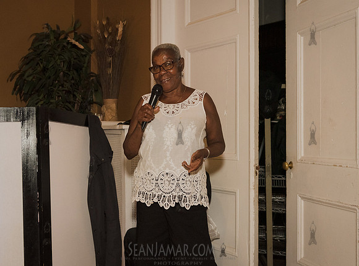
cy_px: 130
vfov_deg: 31.7
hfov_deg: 41.9
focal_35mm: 45
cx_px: 166
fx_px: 468
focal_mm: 36
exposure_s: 1/250
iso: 2000
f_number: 3.5
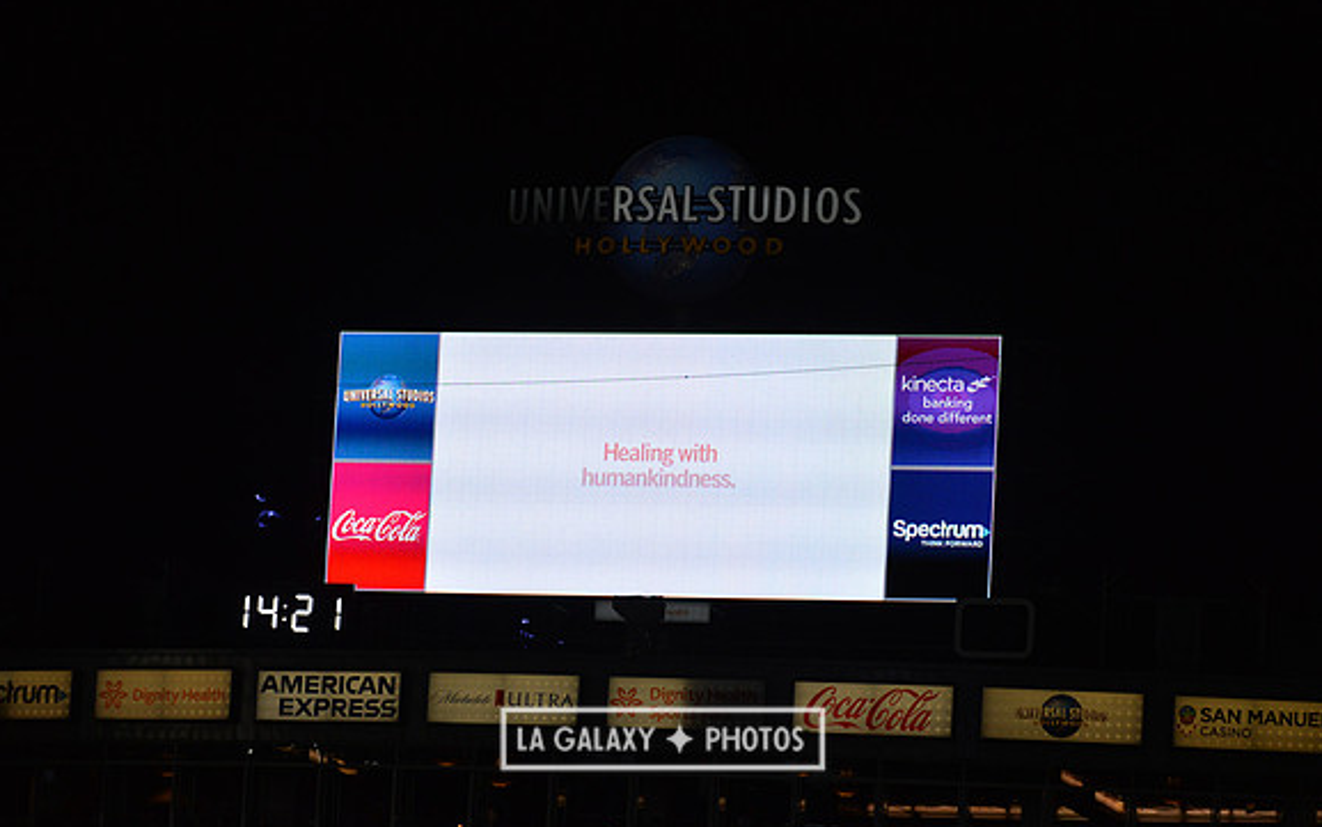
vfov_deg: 8.0
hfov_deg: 12.8
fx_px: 5910
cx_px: 662
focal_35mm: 164
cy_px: 395
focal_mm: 160
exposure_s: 1/2500
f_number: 6.3
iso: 1600
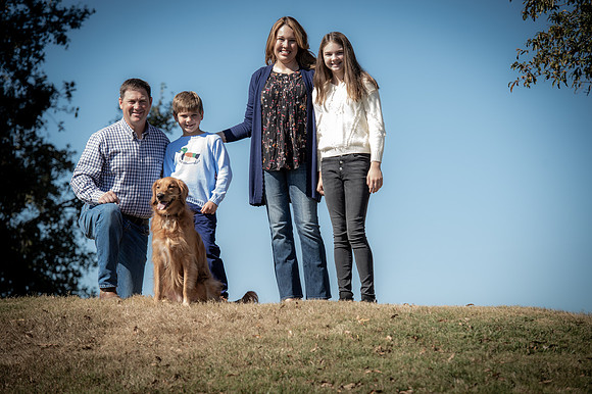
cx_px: 296
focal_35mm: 160
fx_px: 2630
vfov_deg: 8.6
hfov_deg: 12.8
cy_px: 197
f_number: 5
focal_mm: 160
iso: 50
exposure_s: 1/250
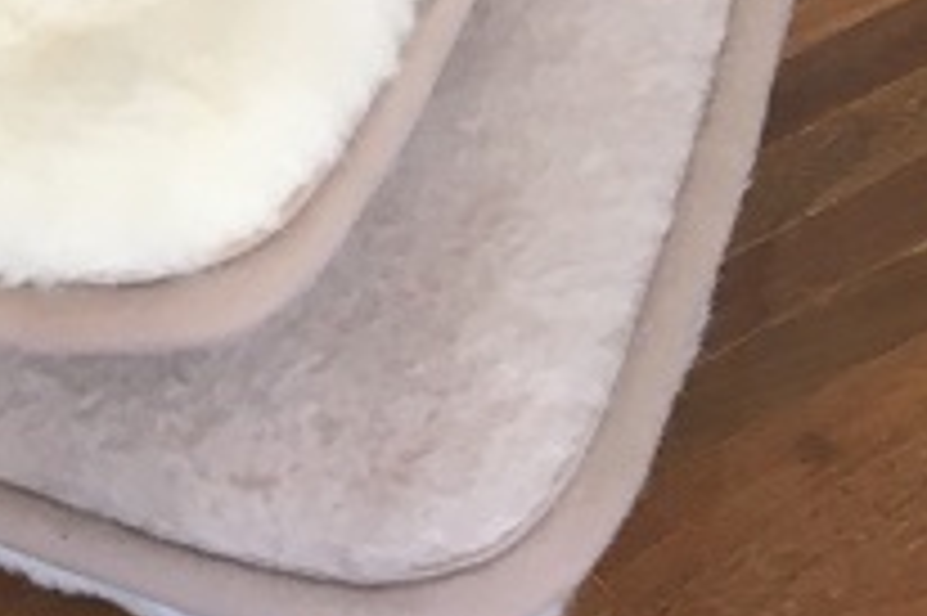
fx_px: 3010
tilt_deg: -31.4
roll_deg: +10.5
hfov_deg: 15.8
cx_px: -531
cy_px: -697
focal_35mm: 117
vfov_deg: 10.5
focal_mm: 4.15
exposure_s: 1/33
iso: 32
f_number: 2.2
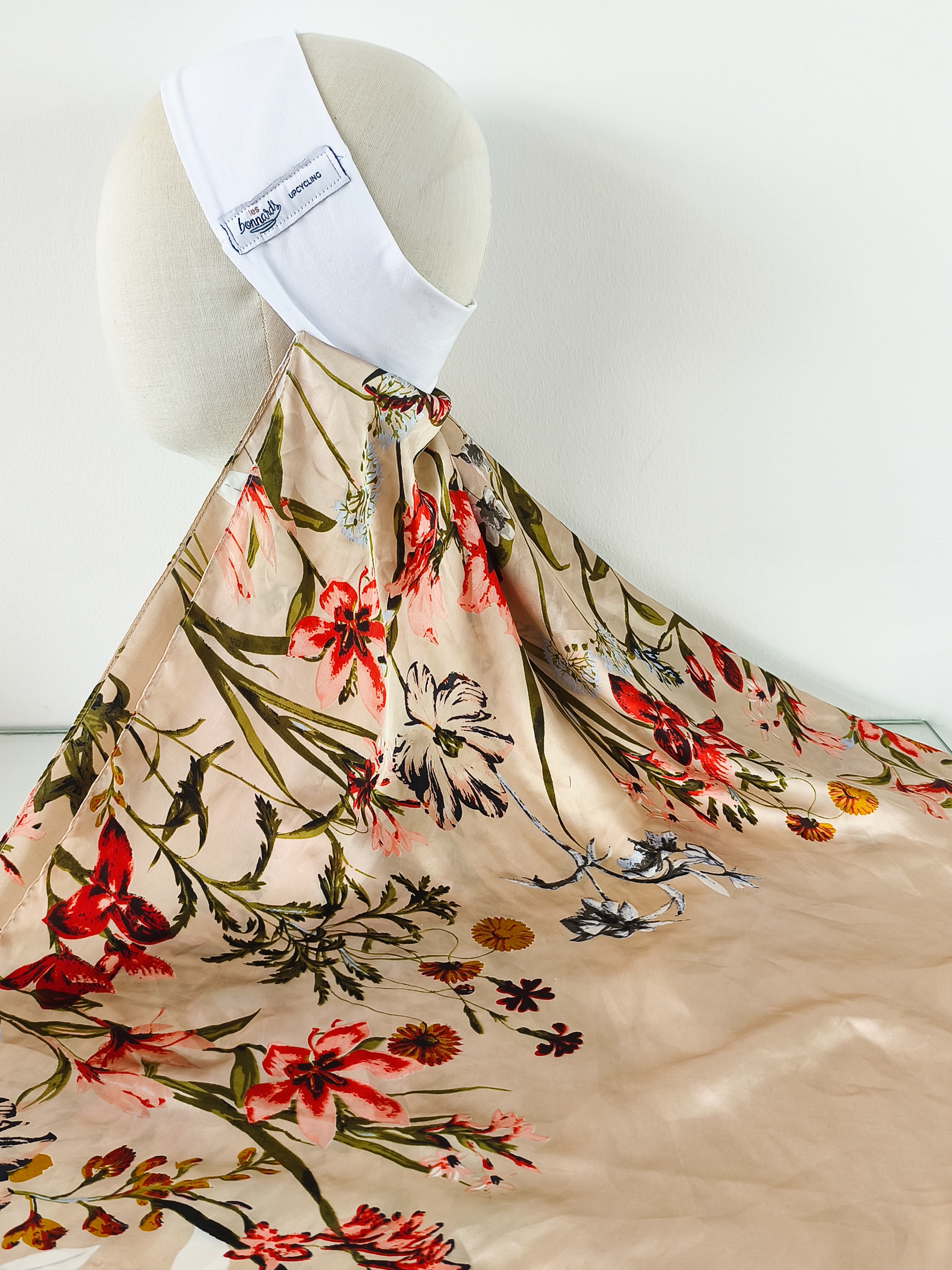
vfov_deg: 56.8
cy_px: 635
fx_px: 1173
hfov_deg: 44.2
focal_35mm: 32
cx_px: 476
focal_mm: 6.14
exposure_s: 1/80
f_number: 1.65
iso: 50
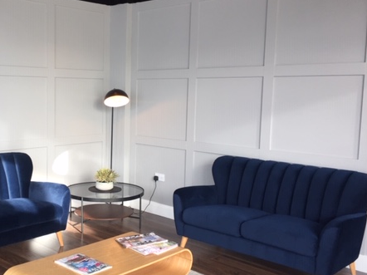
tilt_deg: -4.6
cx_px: 105
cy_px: 142
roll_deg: -0.3
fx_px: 445
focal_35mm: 42
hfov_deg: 43.8
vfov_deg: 34.3
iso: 40
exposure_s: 1/100
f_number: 2.2
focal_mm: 4.15
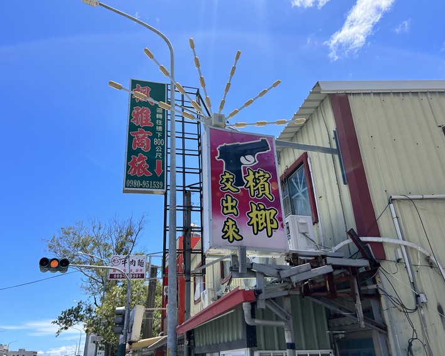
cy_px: 173
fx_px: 369
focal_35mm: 28
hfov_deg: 62.2
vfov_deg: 51.5
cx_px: 220
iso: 50
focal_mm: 5.7
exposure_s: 1/3460
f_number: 1.5
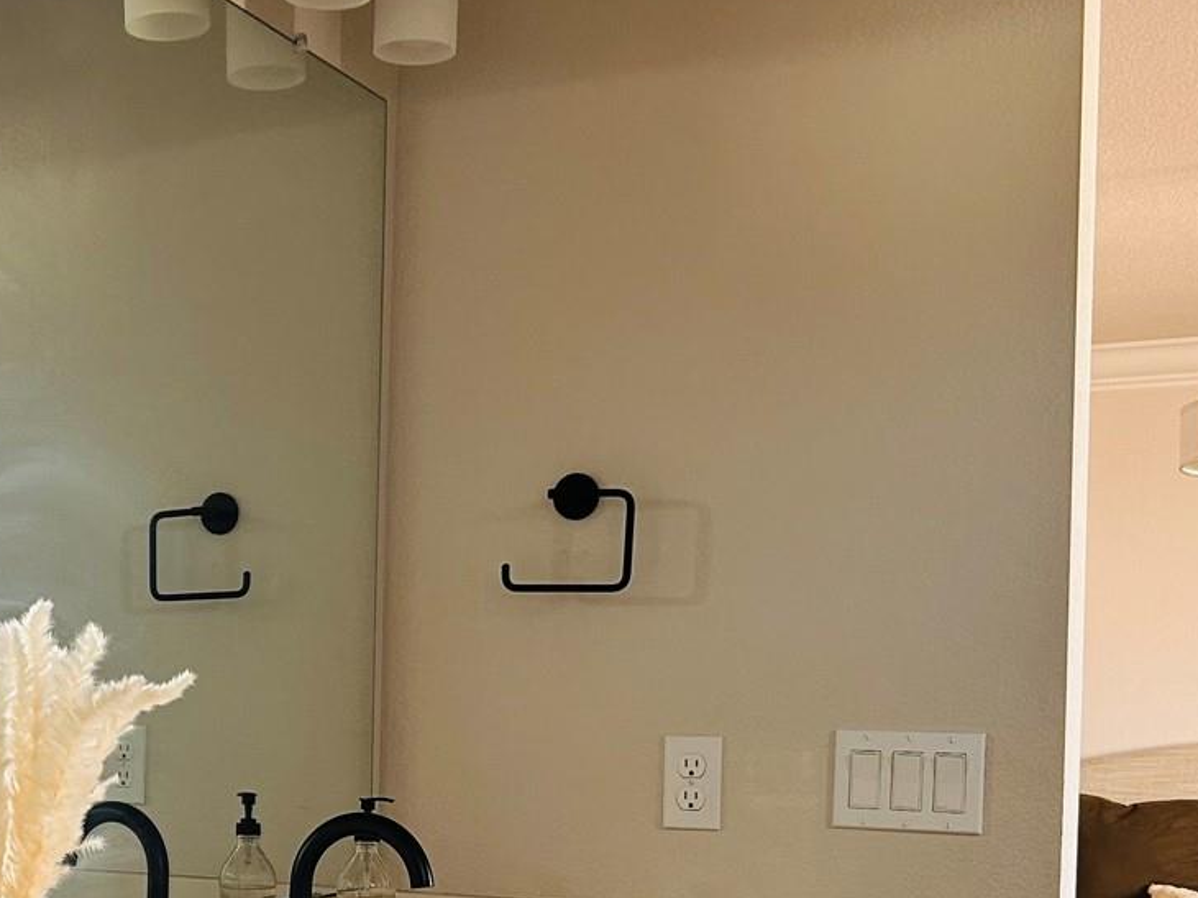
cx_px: 212
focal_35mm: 57
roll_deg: -0.8
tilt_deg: -1.6
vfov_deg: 25.1
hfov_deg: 32.7
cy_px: 757
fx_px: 1972
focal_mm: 5.7
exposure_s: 1/61
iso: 125
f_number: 1.5
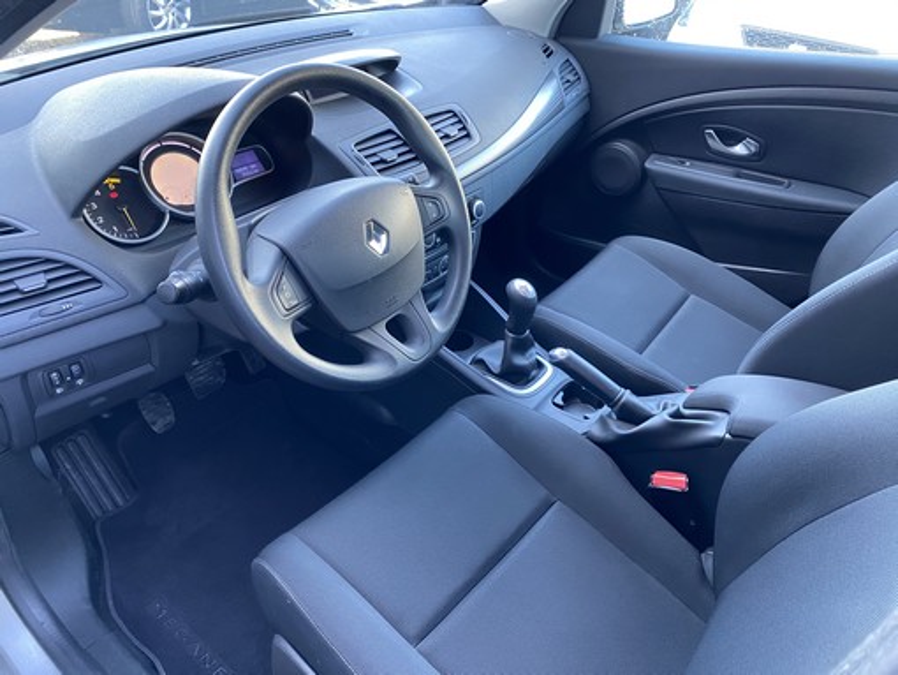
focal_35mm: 26
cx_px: 449
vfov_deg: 53.1
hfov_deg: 67.3
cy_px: 338
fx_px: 675
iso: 250
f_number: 1.8
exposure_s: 1/60
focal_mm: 4.25
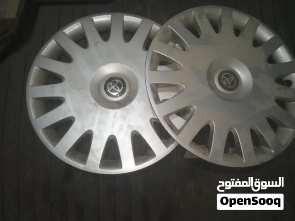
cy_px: 110
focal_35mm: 27
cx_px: 148
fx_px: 230
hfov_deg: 65.3
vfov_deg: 51.4
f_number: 2.2
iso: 825
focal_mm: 3.79
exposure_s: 1/20
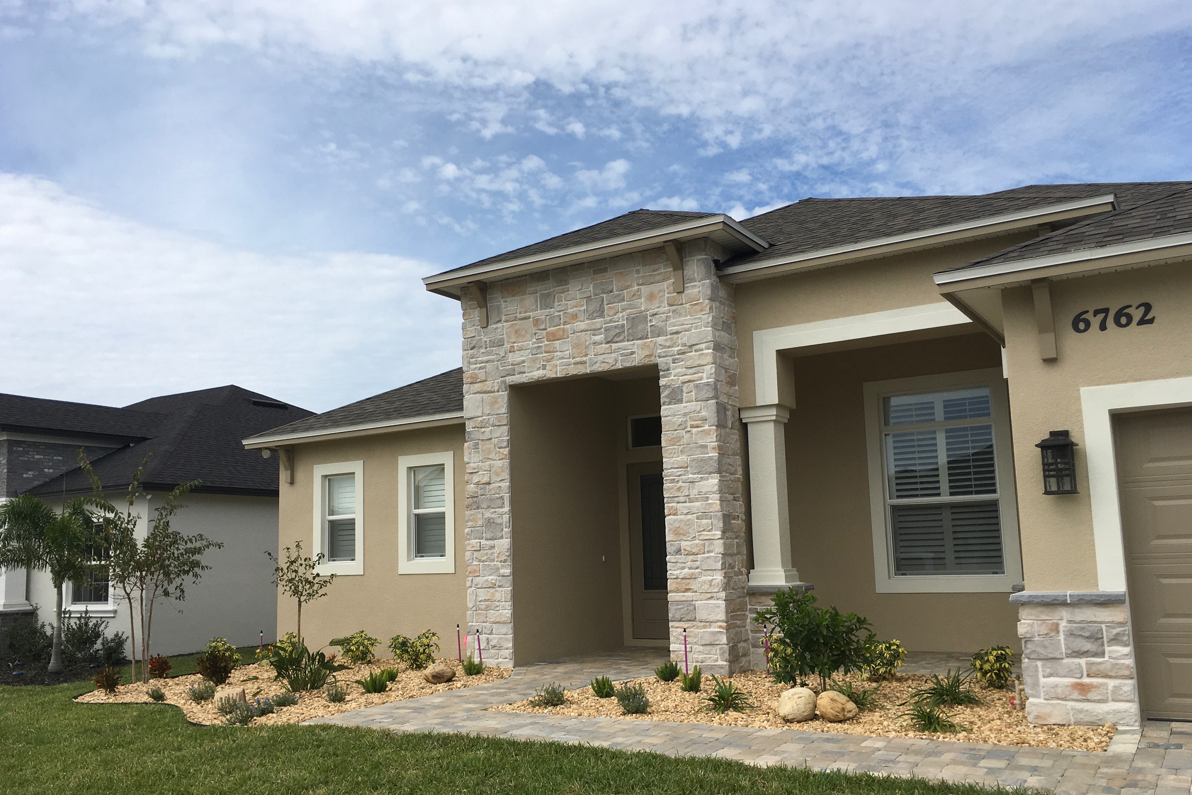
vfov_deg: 42.3
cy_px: 434
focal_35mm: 31
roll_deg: +1.9
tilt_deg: +7.9
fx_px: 1026
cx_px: 587
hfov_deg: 60.3
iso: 25
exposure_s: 1/1876
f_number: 2.2
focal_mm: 4.15
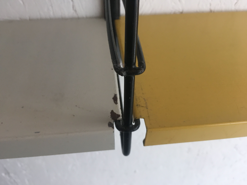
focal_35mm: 29
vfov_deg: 48.2
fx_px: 207
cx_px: 124
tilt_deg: -44.5
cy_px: 92
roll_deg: -1.5
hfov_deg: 61.7
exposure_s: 1/33
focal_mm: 4.15
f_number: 2.2
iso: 50
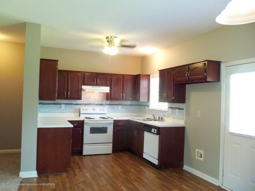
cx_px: 128
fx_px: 214
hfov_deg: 61.7
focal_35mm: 29
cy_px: 96
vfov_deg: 48.2
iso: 320
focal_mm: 5.2
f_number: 3.4
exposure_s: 1/30
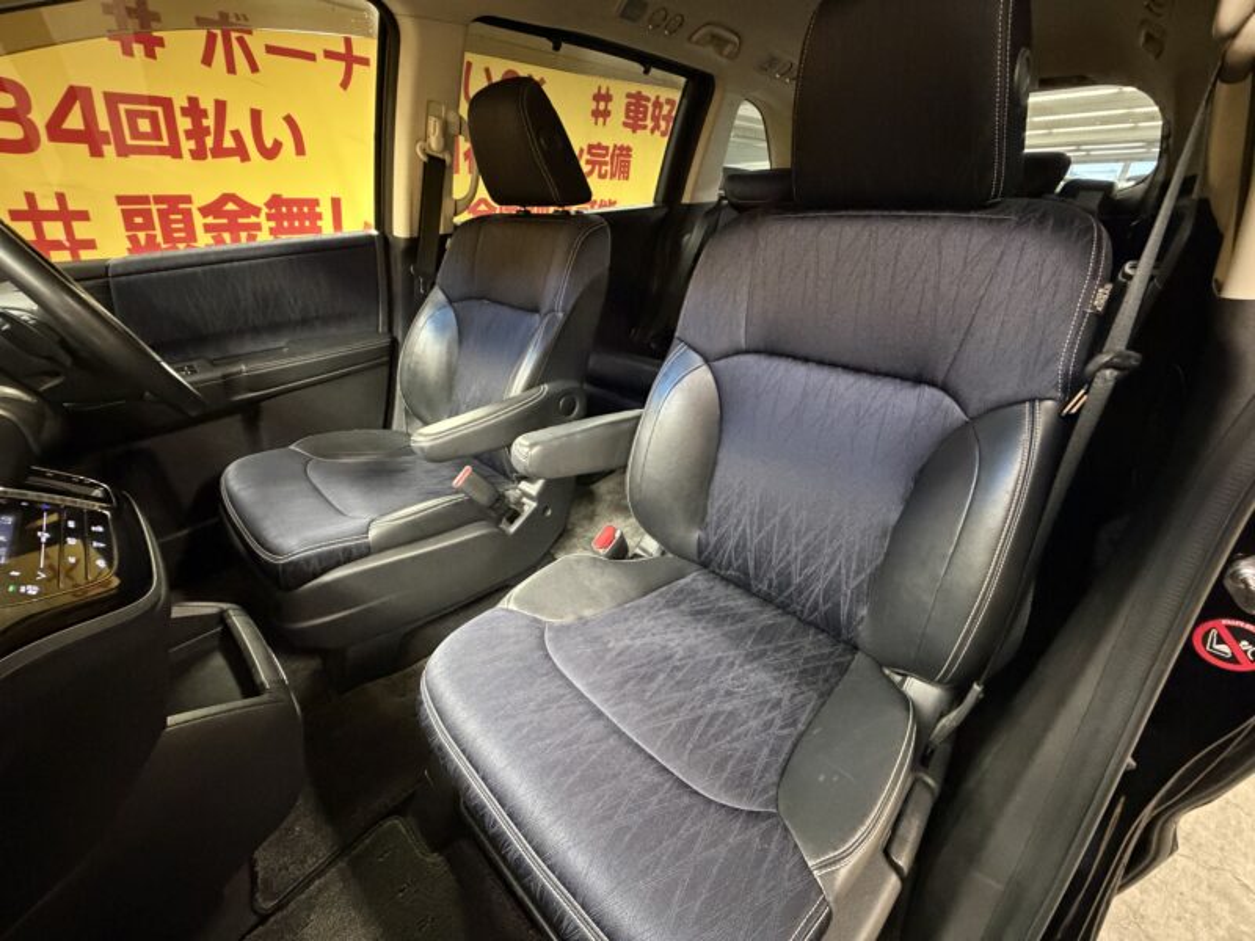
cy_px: 470
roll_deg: -0.1
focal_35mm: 14
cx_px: 628
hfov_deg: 102.1
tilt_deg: -27.7
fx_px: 508
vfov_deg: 85.7
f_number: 2.2
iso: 1250
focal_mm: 2.22
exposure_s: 1/33
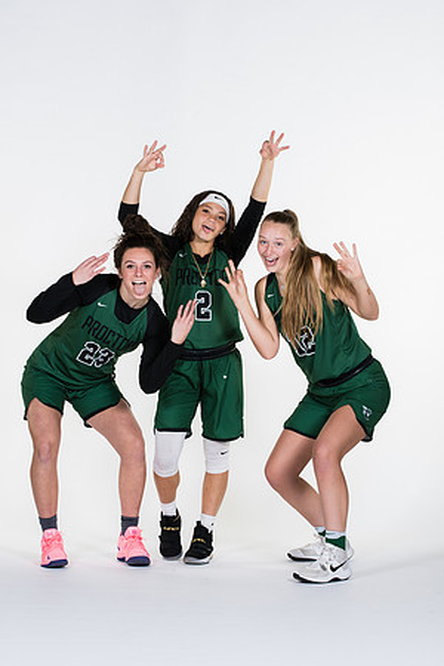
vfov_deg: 15.9
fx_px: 2386
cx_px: 222
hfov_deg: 10.6
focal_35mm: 129
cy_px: 333
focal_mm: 86
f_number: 6.3
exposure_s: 1/160
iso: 200
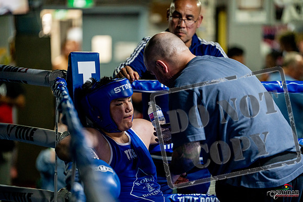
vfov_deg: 9.2
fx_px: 1263
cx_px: 152
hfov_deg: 13.7
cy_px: 101
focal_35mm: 150
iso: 4000
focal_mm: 150
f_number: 2
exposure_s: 1/1000
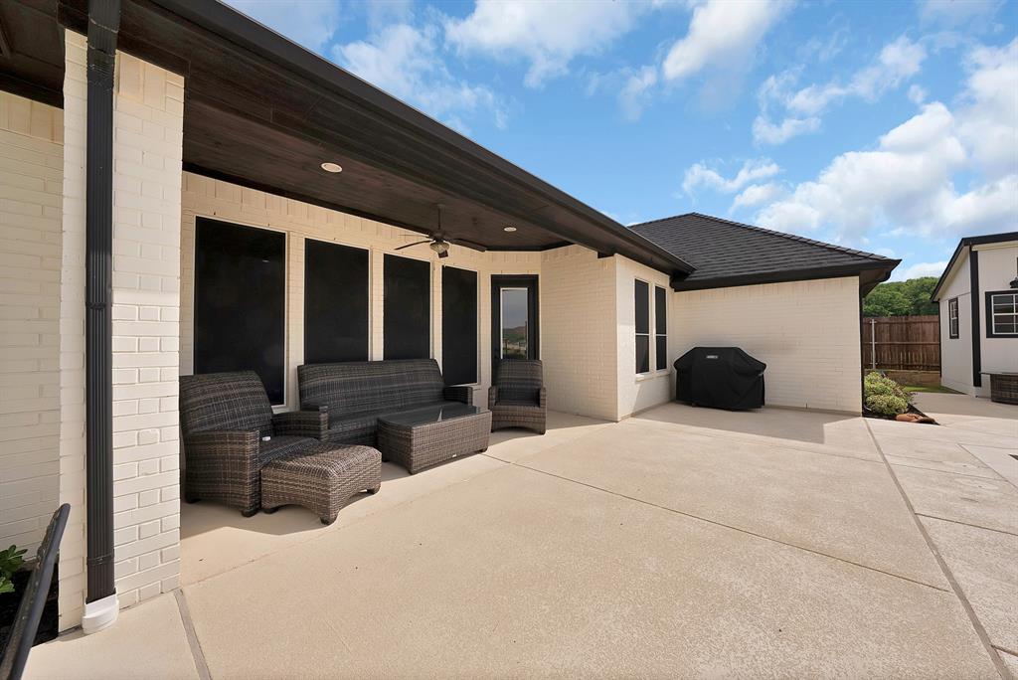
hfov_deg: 112.6
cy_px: 340
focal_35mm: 12
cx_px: 509
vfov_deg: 90.1
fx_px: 340
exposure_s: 1/1250
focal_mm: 12
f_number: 9
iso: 640
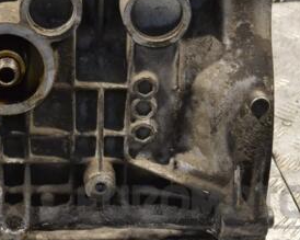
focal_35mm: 111
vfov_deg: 13.8
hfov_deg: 17.2
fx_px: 985
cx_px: 57
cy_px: 56
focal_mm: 36
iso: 3200
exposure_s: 1/200
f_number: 8
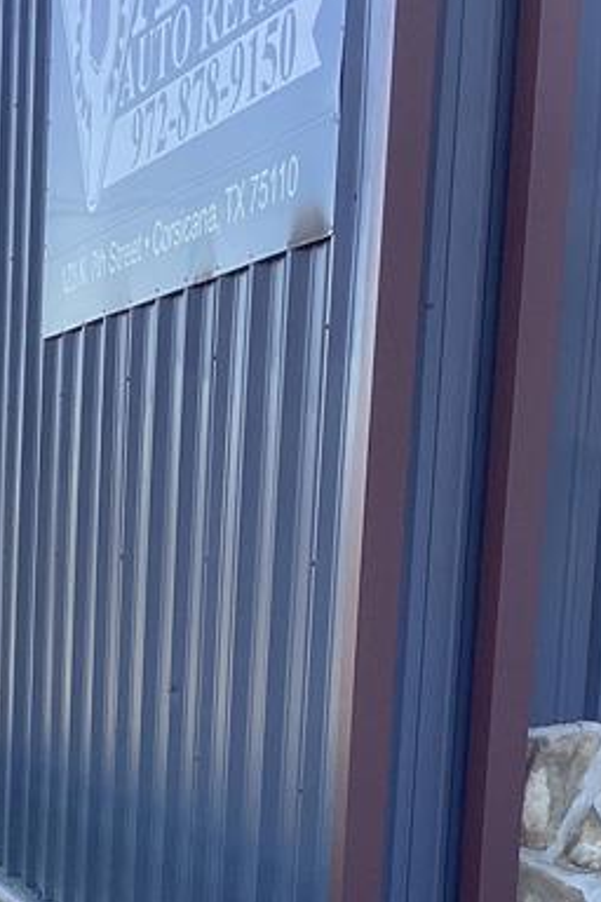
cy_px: 846
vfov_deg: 22.9
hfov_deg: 15.5
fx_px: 2153
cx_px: -54
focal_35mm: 86
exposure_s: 1/204
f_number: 2.4
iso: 25
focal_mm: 3.3
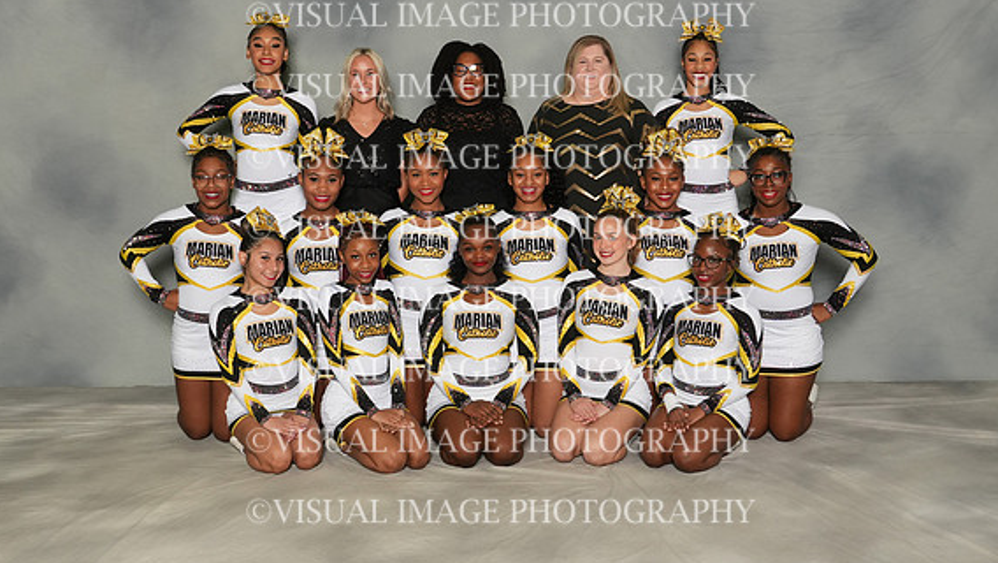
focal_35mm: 47
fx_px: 1232
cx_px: 501
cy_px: 263
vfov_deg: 25.7
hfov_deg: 44.1
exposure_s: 1/80
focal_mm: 29
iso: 800
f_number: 8
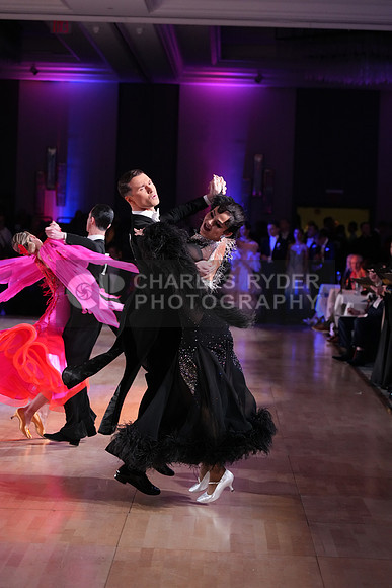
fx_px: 1714
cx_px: 196
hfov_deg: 13.0
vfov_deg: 19.5
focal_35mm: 105
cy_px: 294
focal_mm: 105
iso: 4000
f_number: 4
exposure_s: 1/400
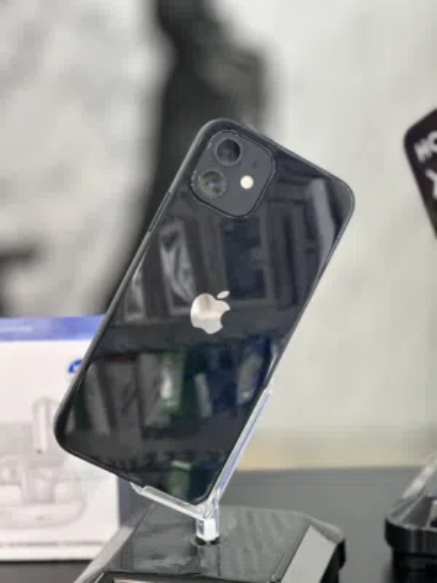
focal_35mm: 77
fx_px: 1296
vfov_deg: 25.3
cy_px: 292
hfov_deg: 19.1
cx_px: 218
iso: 160
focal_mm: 9
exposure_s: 1/121
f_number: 2.8
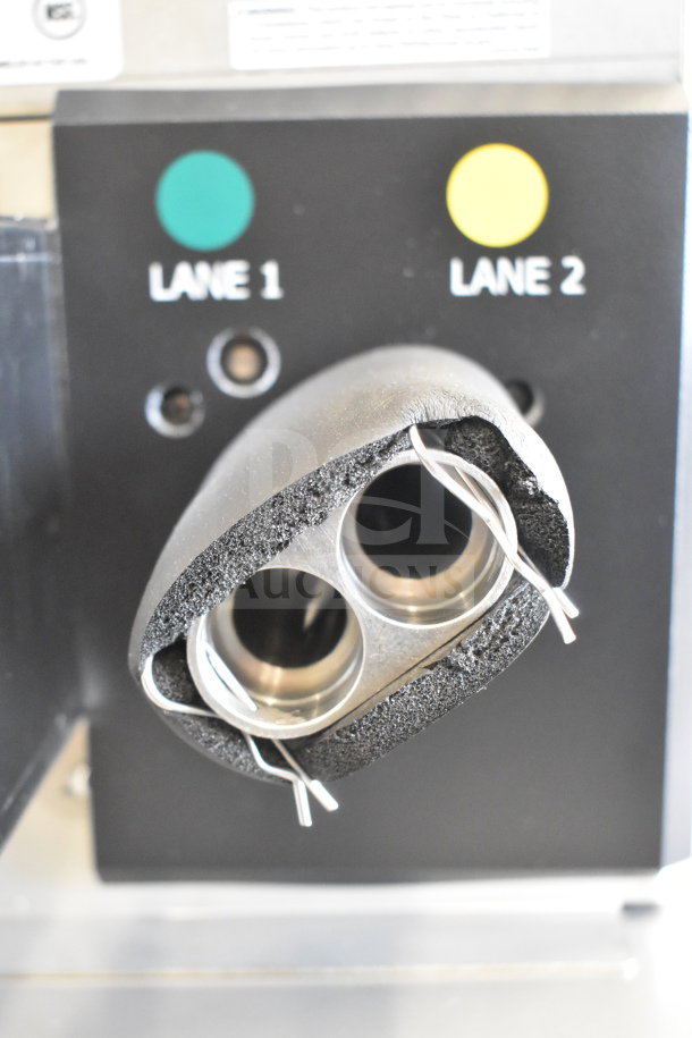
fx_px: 1341
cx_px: 346
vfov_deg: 42.3
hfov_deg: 28.9
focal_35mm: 46
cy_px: 519
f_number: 5
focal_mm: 31
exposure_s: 1/100
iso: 6400
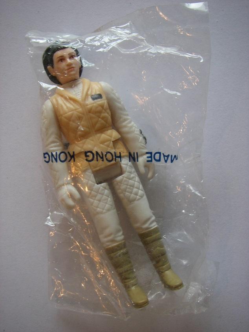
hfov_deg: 37.7
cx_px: 124
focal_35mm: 38
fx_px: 364
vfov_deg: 49.0
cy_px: 166
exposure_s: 1/50
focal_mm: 6.3
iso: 160
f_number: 3.3
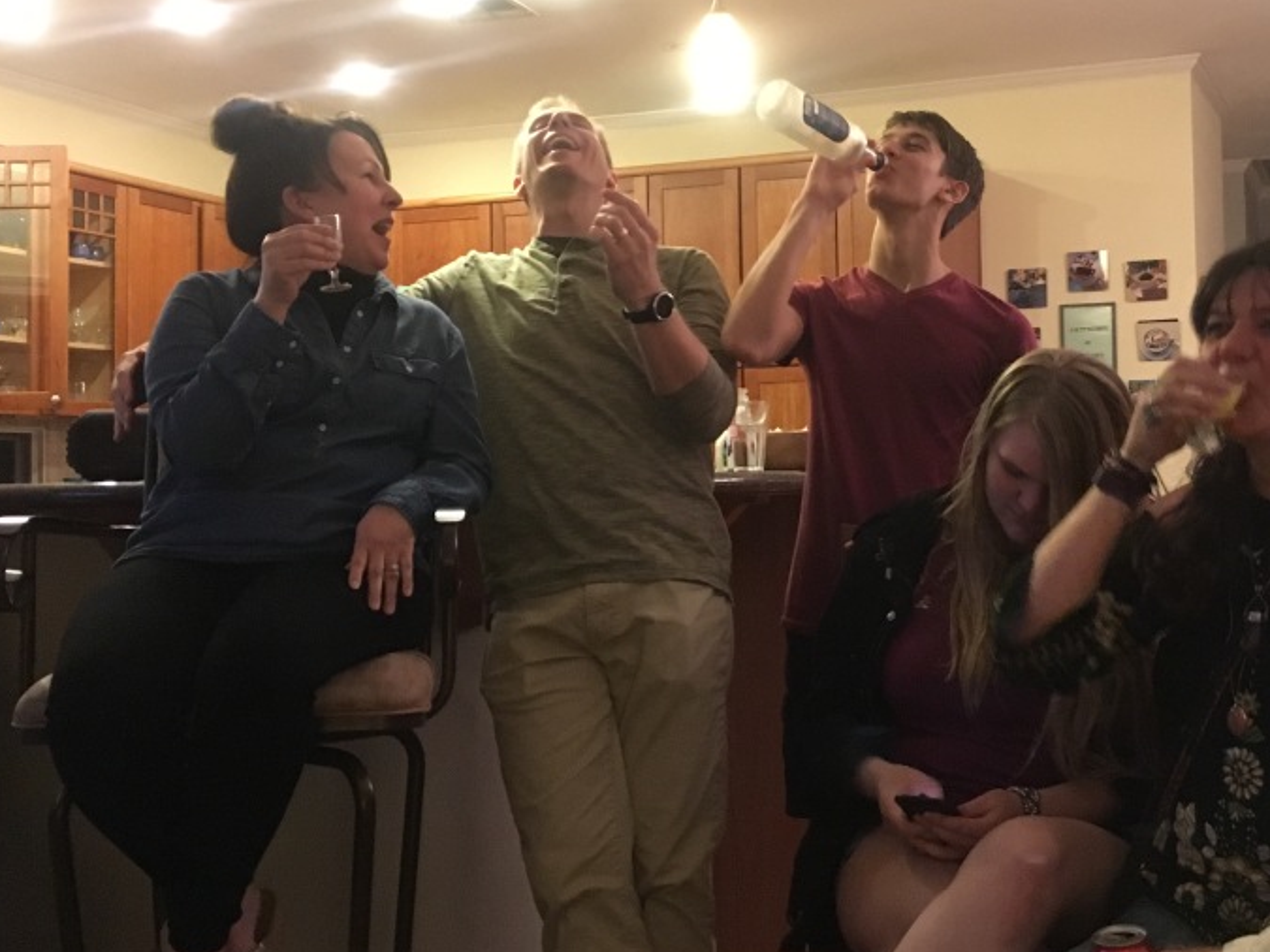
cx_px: 790
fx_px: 1614
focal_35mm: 44
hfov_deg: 42.6
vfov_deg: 32.8
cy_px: 418
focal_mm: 4.15
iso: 320
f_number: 2.2
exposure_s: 1/15
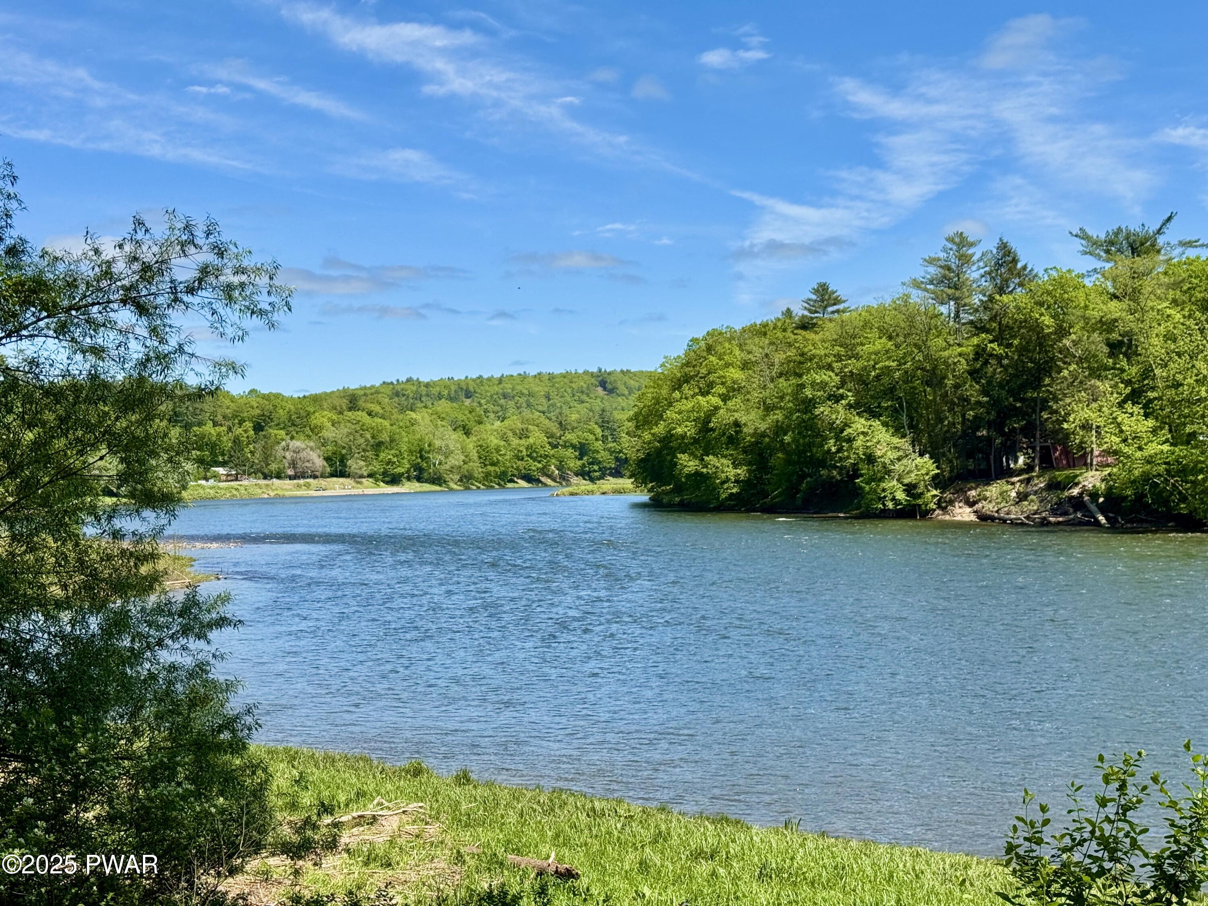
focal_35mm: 48
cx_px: 604
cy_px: 453
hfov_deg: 39.7
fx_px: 1675
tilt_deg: +0.3
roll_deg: +0.5
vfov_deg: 30.3
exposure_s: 1/4310
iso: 64
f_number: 1.78
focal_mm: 6.76
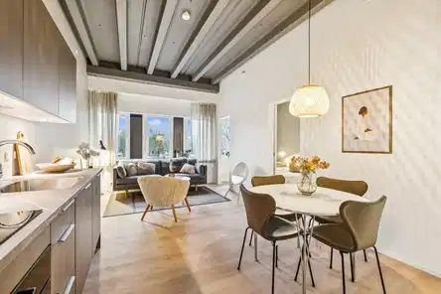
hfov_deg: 100.4
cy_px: 147
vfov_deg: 77.3
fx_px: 184
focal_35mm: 15
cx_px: 220
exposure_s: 1/1.25
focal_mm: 10
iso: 800
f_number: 8
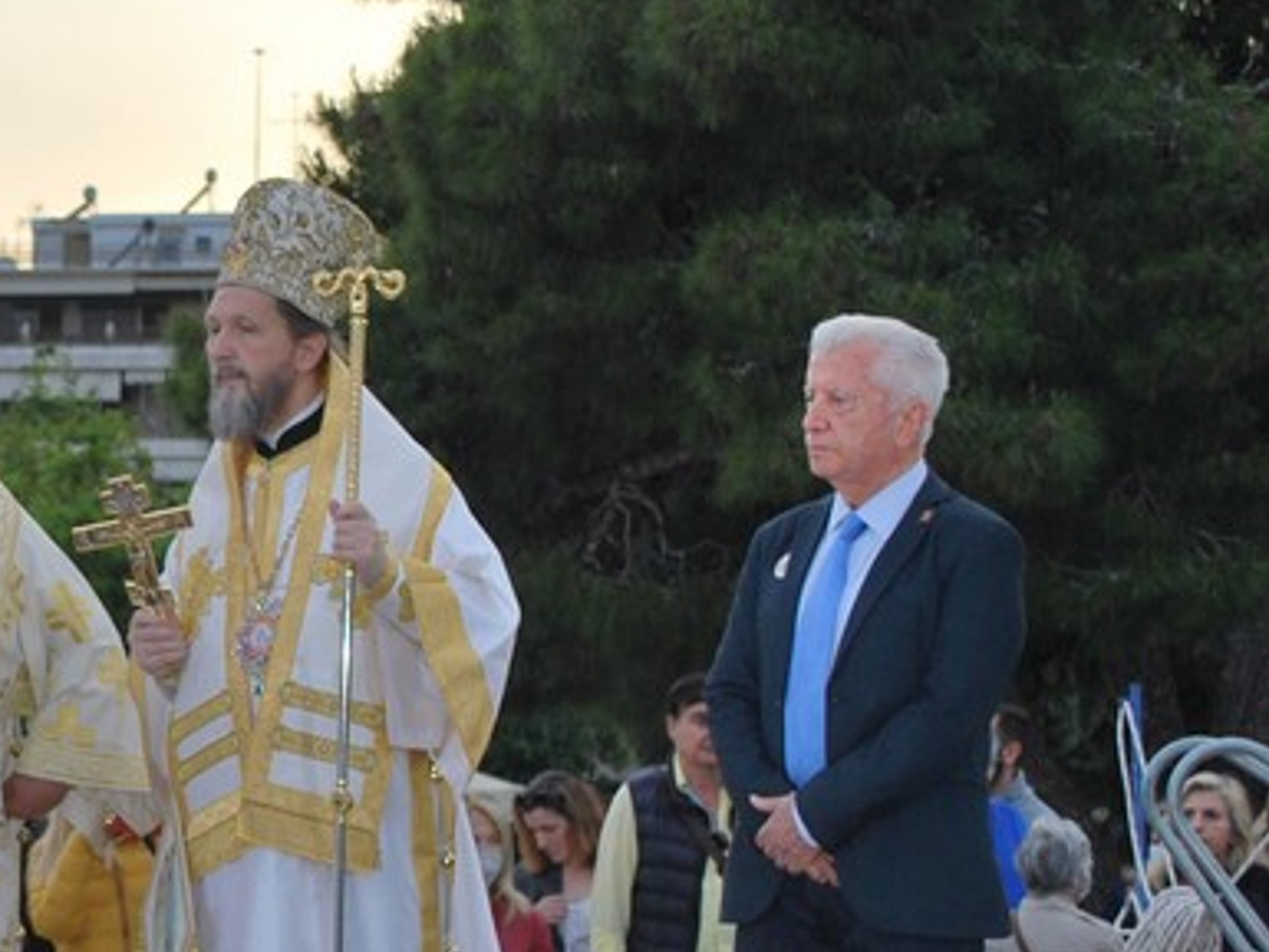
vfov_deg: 12.5
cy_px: 642
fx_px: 4332
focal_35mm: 118
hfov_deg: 16.1
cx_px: -211
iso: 100
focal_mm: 35
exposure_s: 1/125
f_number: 5.3
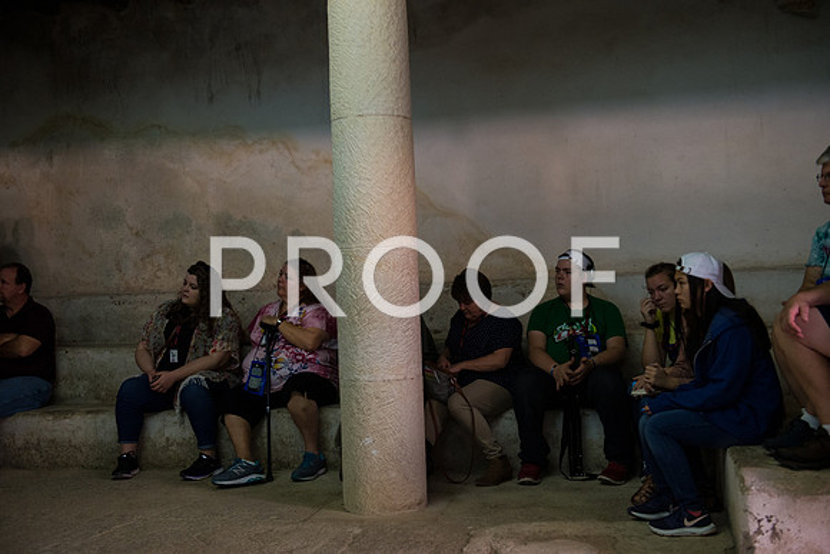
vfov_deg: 31.9
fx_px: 969
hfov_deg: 46.4
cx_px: 415
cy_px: 277
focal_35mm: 42
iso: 3200
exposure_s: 1/40
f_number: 2.8
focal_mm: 42
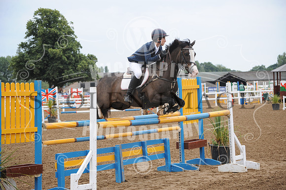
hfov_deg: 20.8
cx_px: 143
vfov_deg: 13.9
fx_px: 778
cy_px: 95
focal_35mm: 98
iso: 1000
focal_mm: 98
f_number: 5.6
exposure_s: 1/1000
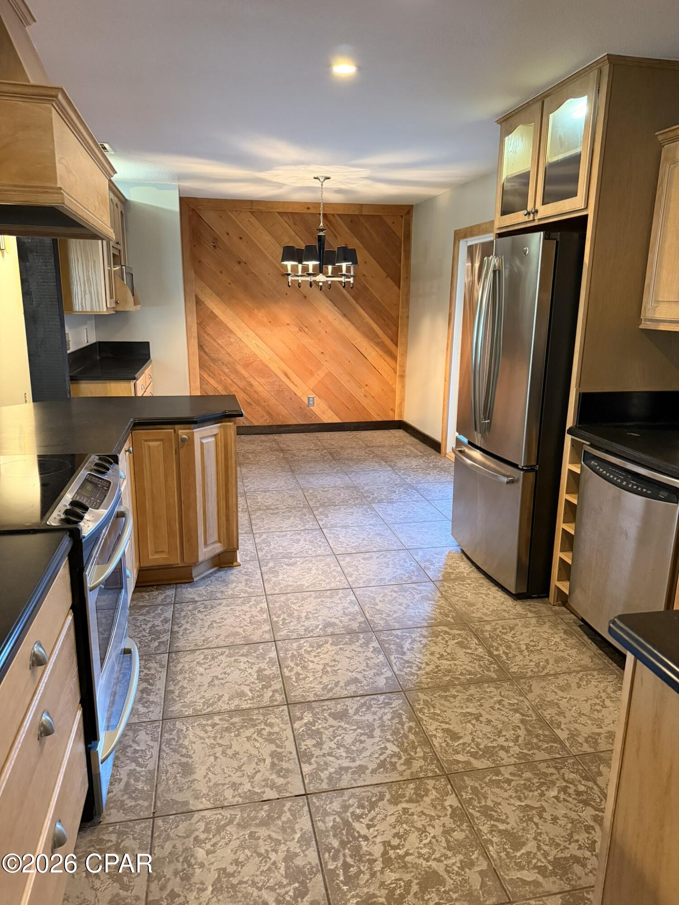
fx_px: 628
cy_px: 452
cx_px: 340
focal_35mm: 24
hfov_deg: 56.8
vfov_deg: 71.6
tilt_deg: -13.9
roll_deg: -0.6
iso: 640
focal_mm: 6.76
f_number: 1.78
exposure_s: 1/60
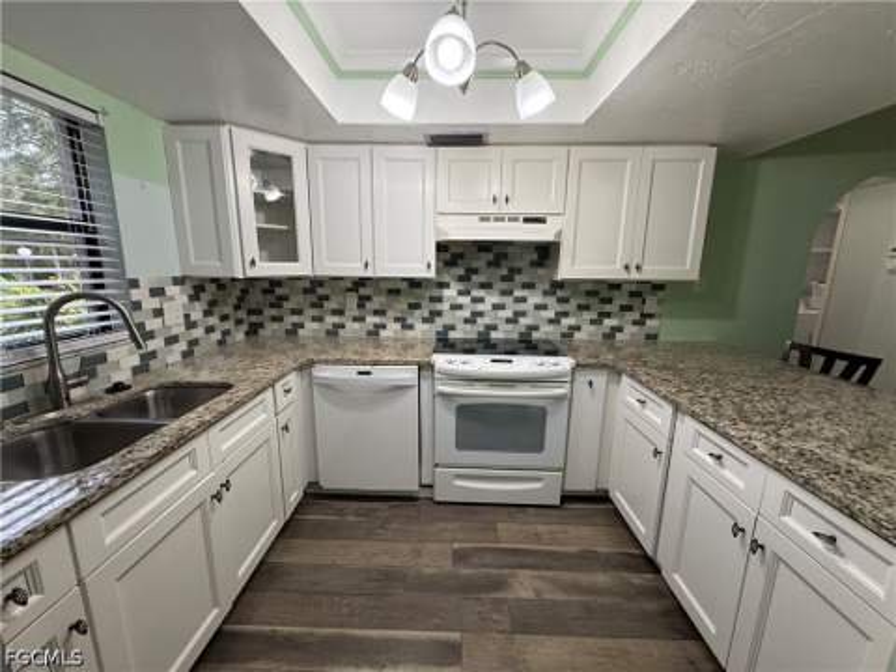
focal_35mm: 14
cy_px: 336
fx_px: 362
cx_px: 448
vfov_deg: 85.7
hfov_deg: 102.1
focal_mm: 2.22
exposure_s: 1/120
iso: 200
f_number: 2.2
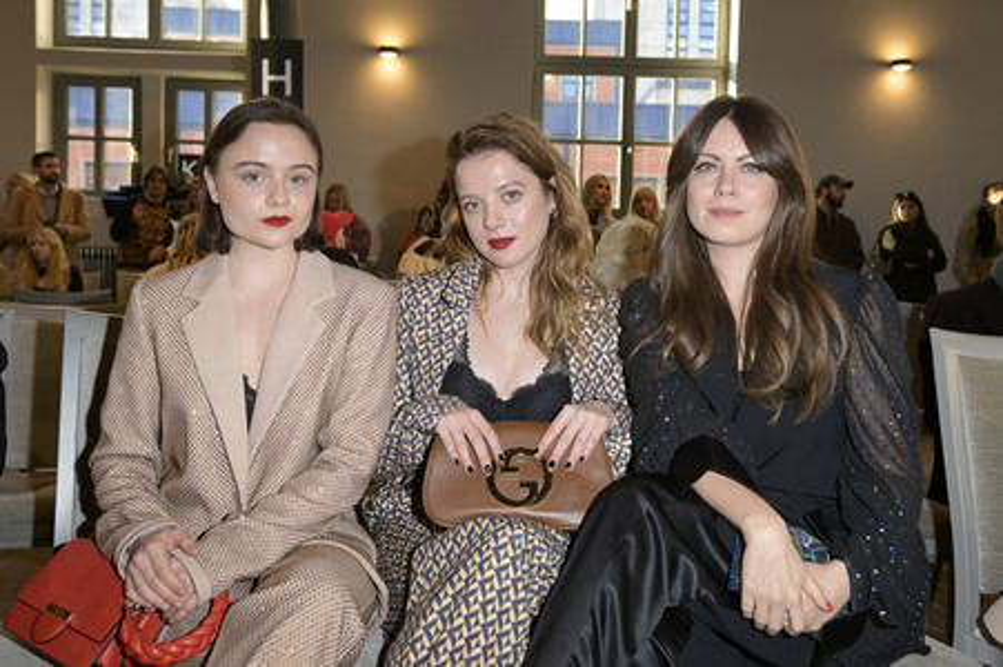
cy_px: 334
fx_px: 974
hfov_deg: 54.5
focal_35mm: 35
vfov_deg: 37.8
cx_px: 502
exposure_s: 1/160
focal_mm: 35
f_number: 5.6
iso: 1000
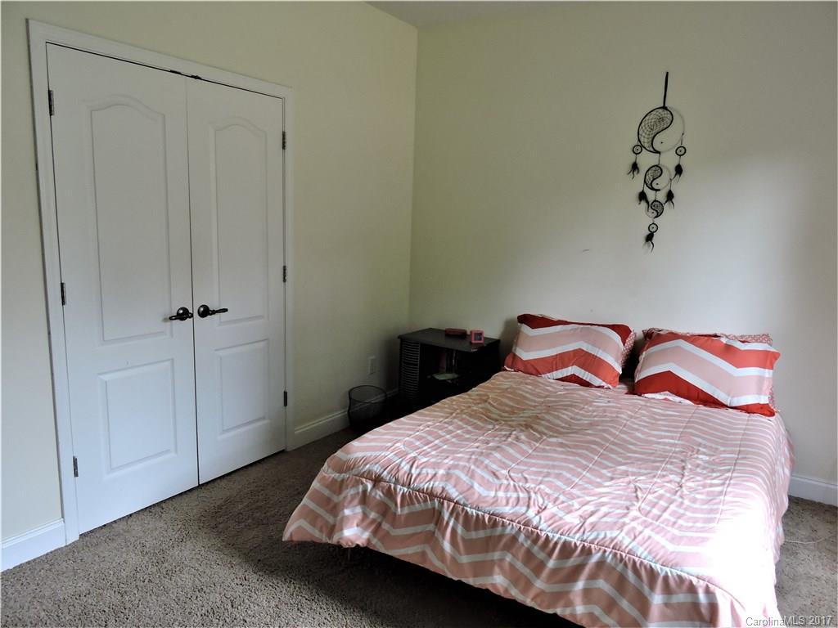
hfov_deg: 71.6
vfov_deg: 56.8
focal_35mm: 24
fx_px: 581
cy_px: 314
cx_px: 419
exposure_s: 1/30
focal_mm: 4.3
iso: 320
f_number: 3.3
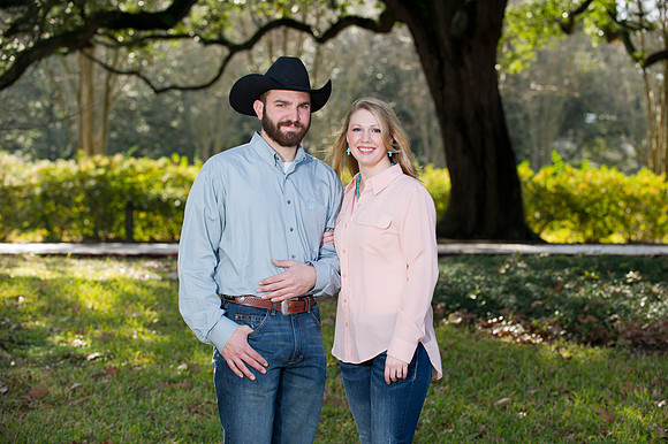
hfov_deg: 22.6
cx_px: 334
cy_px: 222
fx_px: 1669
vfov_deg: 15.2
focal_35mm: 90
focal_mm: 90
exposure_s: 1/250
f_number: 3.5
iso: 250
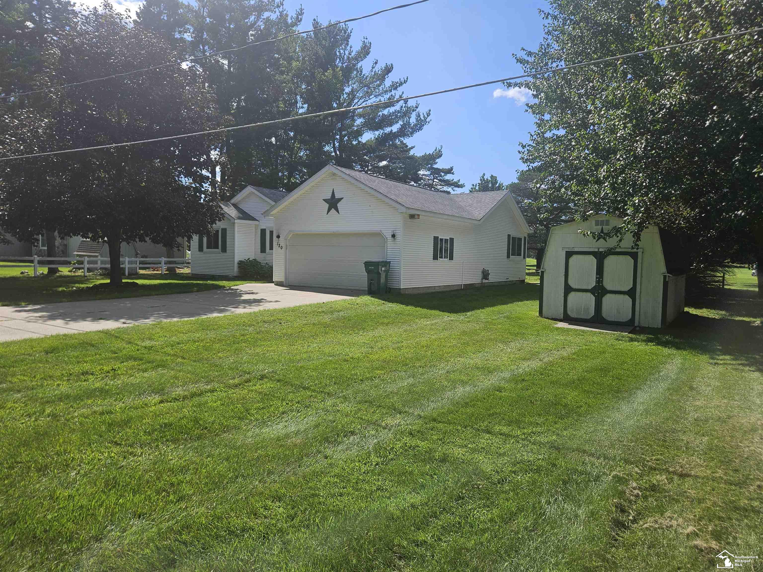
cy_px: 286
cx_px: 382
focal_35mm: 23
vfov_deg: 58.9
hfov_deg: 73.9
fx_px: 507
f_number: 1.8
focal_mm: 5.4
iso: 25
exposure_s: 1/1894
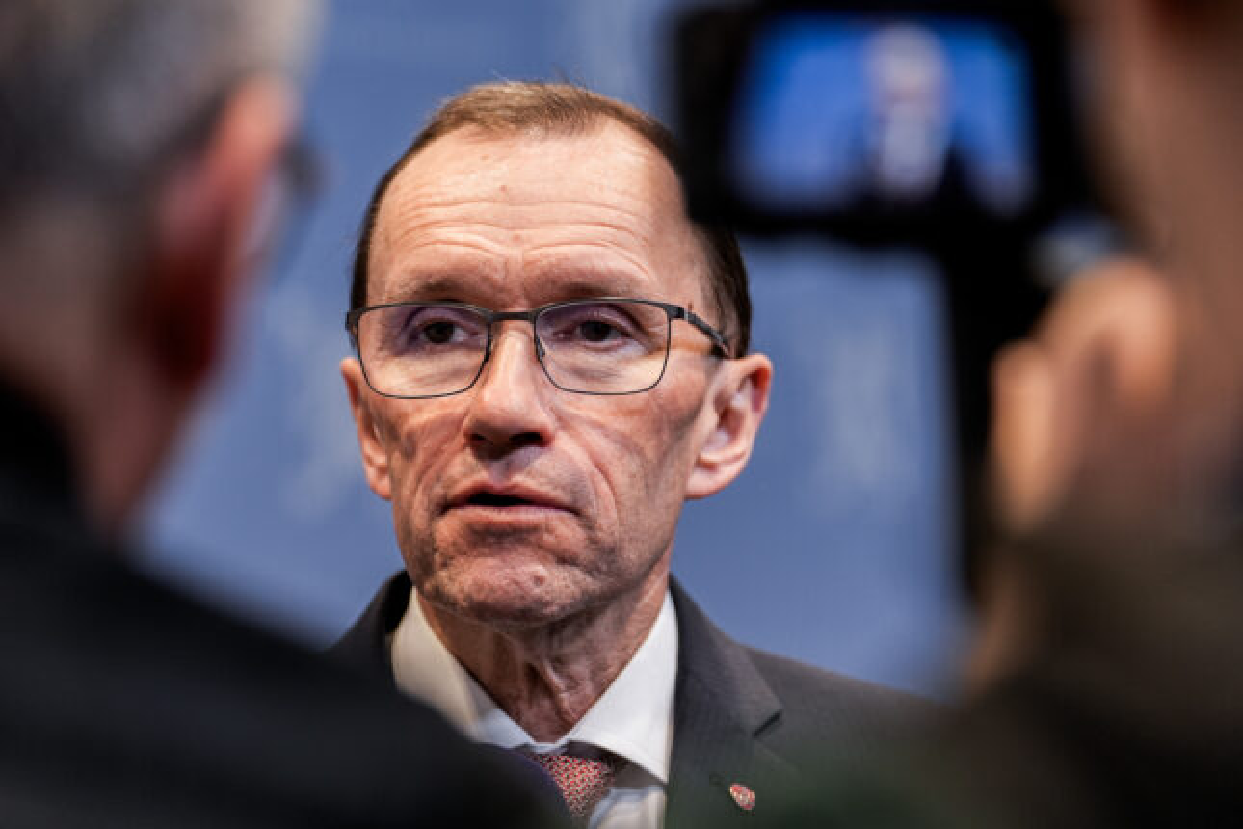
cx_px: 622
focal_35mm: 129
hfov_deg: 15.9
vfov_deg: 10.6
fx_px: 4454
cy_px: 414
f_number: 2.8
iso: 500
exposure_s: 1/200
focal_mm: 129
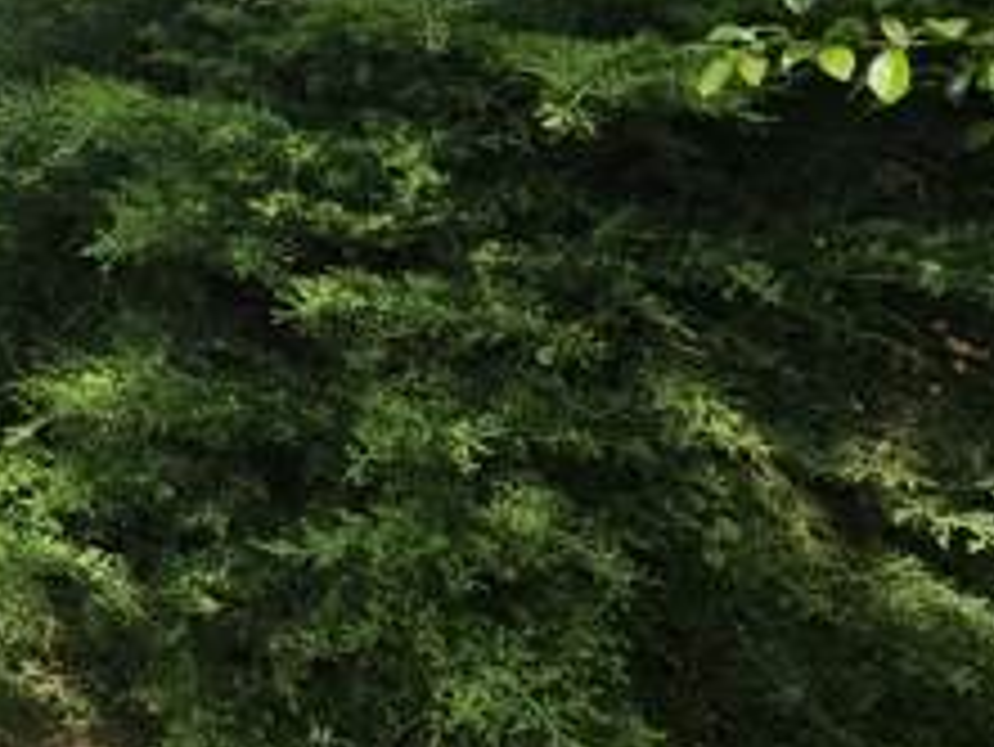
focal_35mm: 47
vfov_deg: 25.9
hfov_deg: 26.5
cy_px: -256
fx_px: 1350
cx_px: -558
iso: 50
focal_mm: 2.2
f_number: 2.2
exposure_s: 1/572
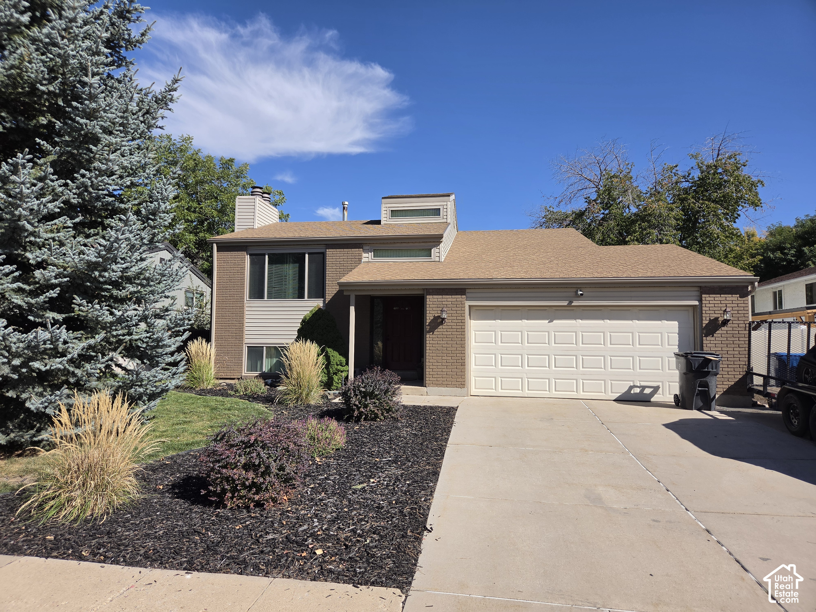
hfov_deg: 73.9
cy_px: 306
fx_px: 542
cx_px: 408
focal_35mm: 23
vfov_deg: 58.9
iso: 80
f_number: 1.8
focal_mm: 5.4
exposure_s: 1/4794
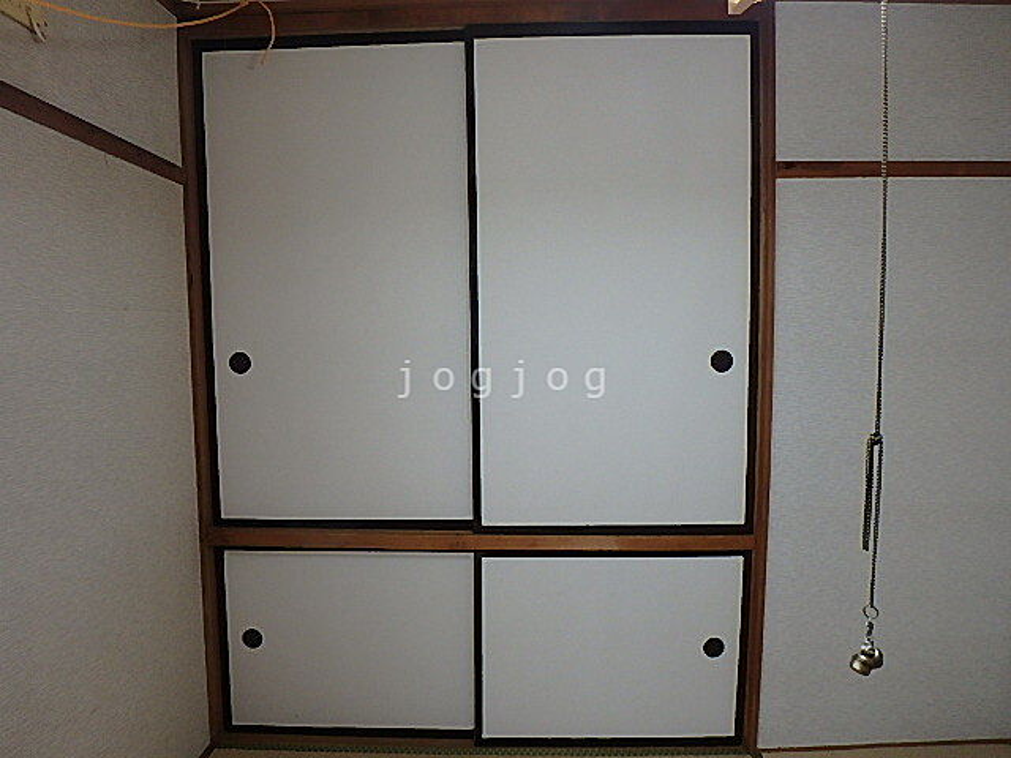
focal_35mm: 21
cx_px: 506
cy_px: 379
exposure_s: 1/50
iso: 200
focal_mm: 3.7
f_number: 3.5
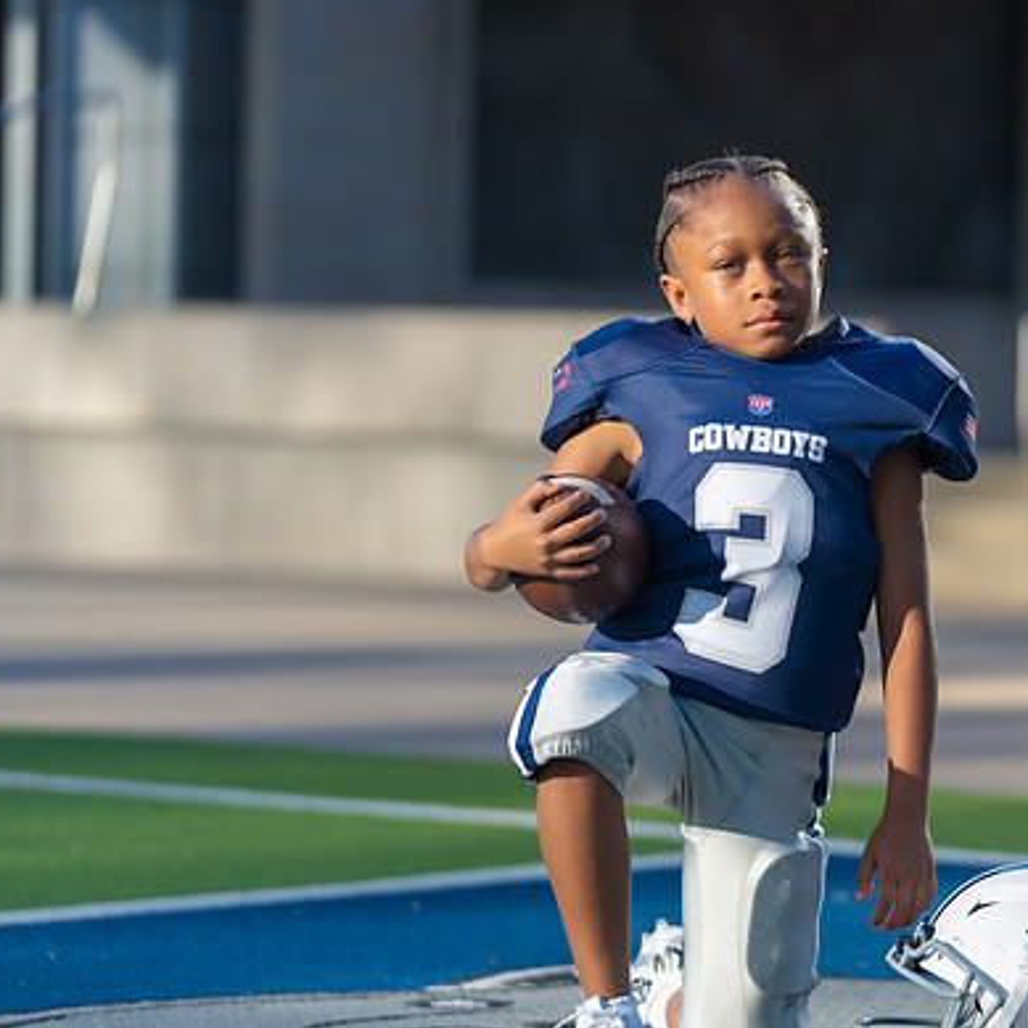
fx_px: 5678
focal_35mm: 169
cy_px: 480
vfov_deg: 10.3
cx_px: 793
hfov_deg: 10.3
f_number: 2.8
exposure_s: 1/800
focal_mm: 119
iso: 100
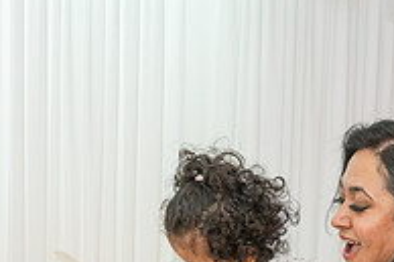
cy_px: 430
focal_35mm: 83
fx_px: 908
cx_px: 267
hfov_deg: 24.4
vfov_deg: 14.9
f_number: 4.5
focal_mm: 24
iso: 800
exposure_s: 1/160
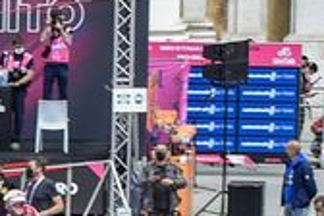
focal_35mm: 500
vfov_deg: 2.7
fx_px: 4500
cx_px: -802
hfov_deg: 3.9
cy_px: 715
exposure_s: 1/1000
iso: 200
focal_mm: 70
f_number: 5.6
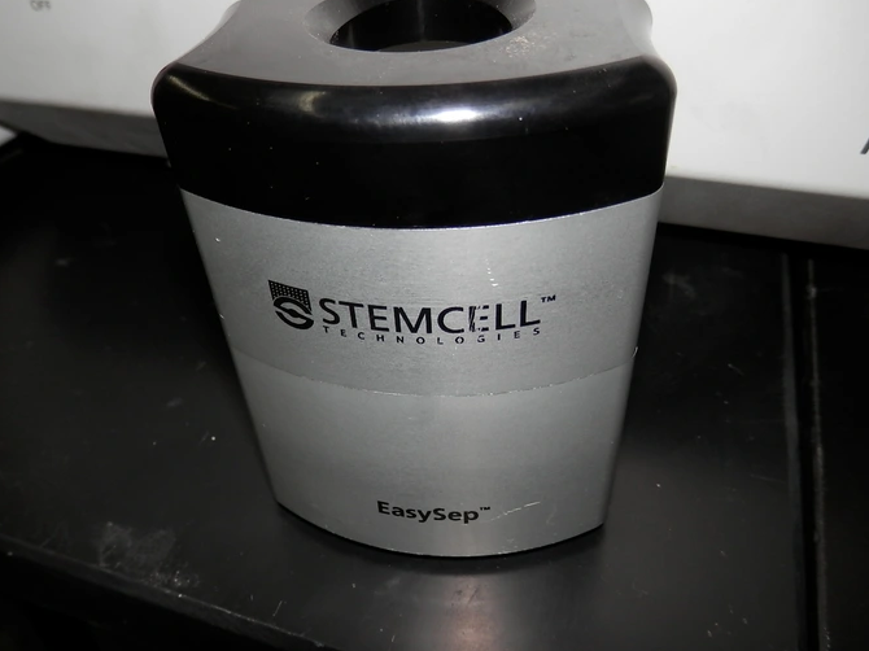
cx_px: 447
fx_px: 703
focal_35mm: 28
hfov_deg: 63.4
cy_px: 295
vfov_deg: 49.7
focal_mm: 4.5
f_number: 8.7
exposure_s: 1/30
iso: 100
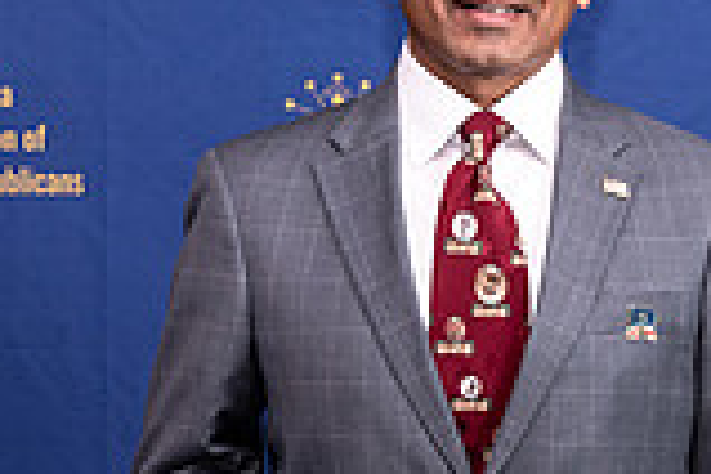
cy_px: 312
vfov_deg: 6.9
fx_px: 3950
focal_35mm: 200
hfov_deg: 10.3
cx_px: 496
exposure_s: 1/125
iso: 160
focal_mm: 50
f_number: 5.6
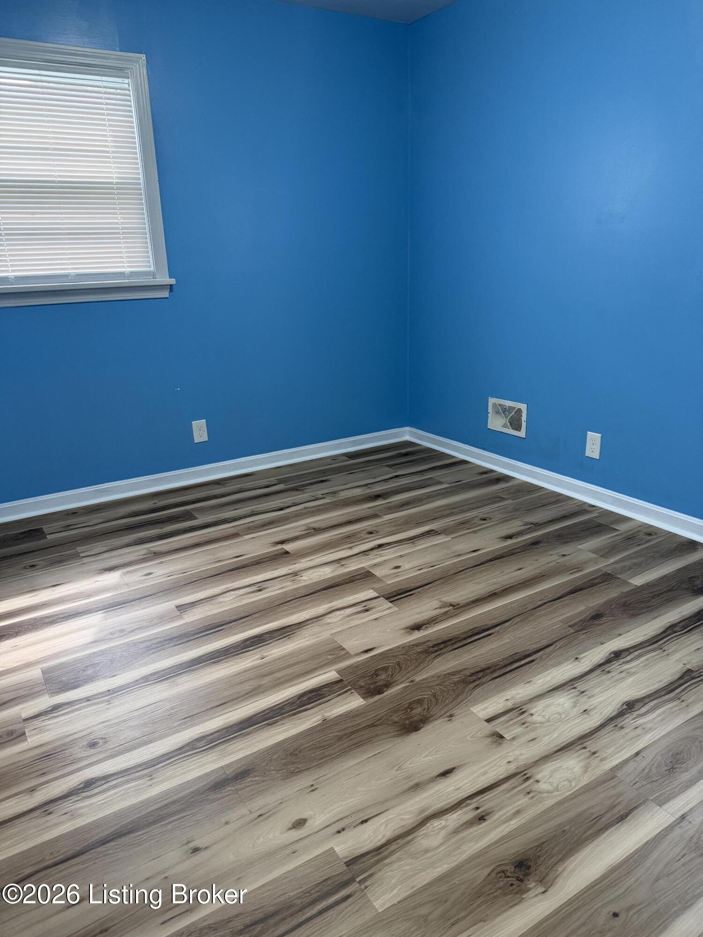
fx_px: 650
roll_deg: +0.9
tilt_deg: -18.2
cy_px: 468
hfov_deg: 56.8
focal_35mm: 24
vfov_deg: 71.6
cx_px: 352
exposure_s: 1/130
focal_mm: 6.76
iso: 320
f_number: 1.78
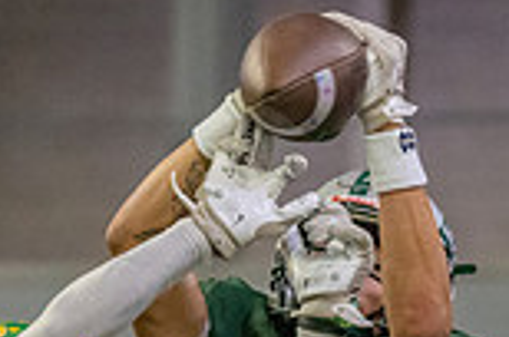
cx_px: 33
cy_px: 473
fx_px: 7111
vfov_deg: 2.7
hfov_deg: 4.1
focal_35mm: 504
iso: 5000
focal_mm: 100
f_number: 2.8
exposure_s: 1/1000
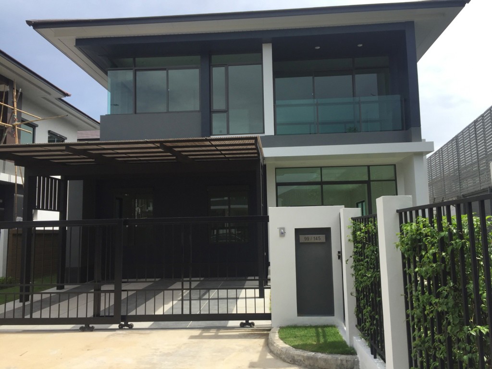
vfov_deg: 48.2
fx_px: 412
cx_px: 246
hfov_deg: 61.7
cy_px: 184
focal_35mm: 29
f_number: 2.2
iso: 32
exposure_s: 1/1163
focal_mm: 4.15
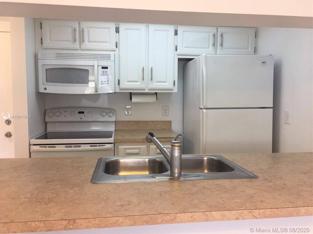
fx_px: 262
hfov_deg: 61.7
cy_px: 117
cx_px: 156
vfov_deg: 48.2
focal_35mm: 29
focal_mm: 4.15
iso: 40
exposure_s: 1/30
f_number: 2.2
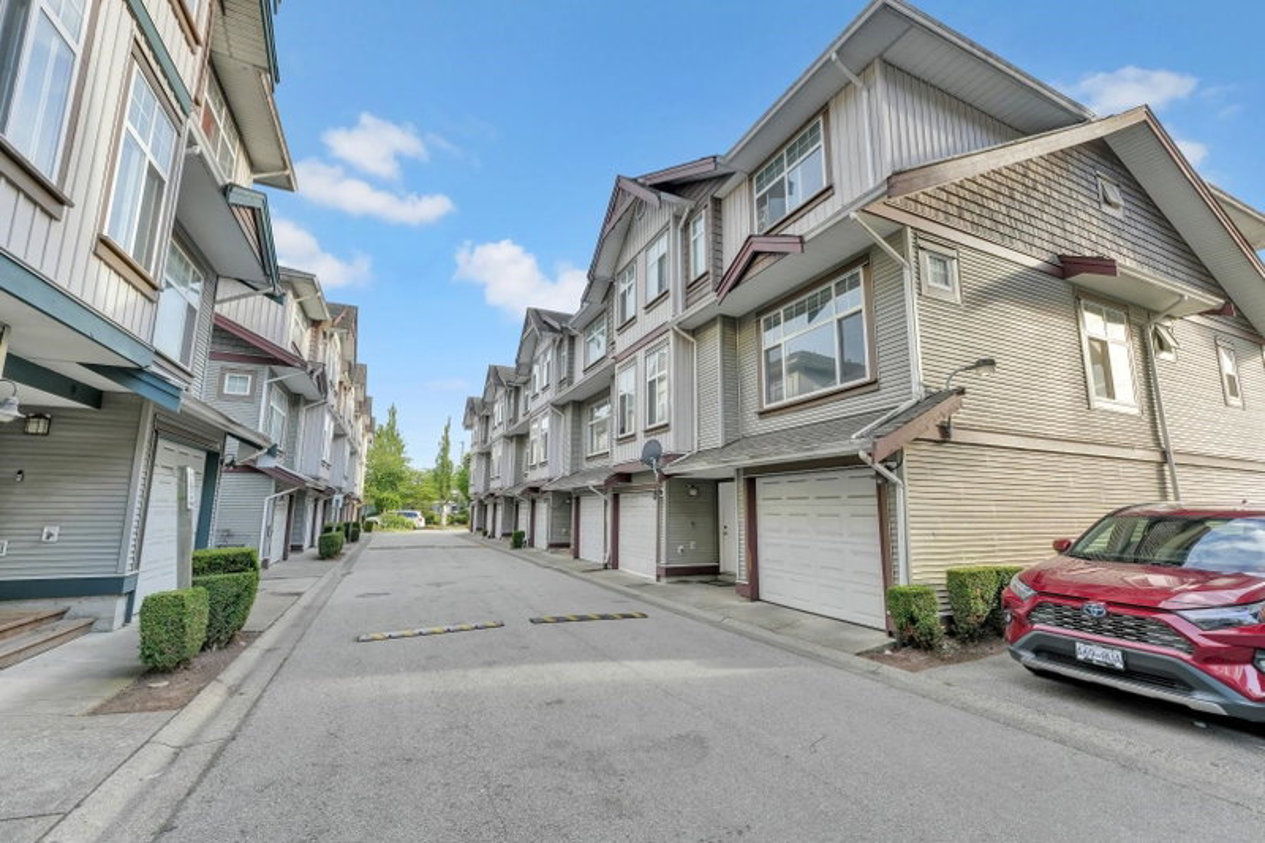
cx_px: 632
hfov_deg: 100.8
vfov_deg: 77.7
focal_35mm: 15
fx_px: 523
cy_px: 422
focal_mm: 14.9
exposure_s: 1/320
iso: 400
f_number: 8
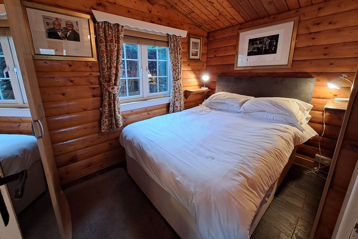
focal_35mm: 14
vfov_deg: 80.8
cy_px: 104
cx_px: 173
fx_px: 139
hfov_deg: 104.2
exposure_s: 1/50
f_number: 2.2
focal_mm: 1.42
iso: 160
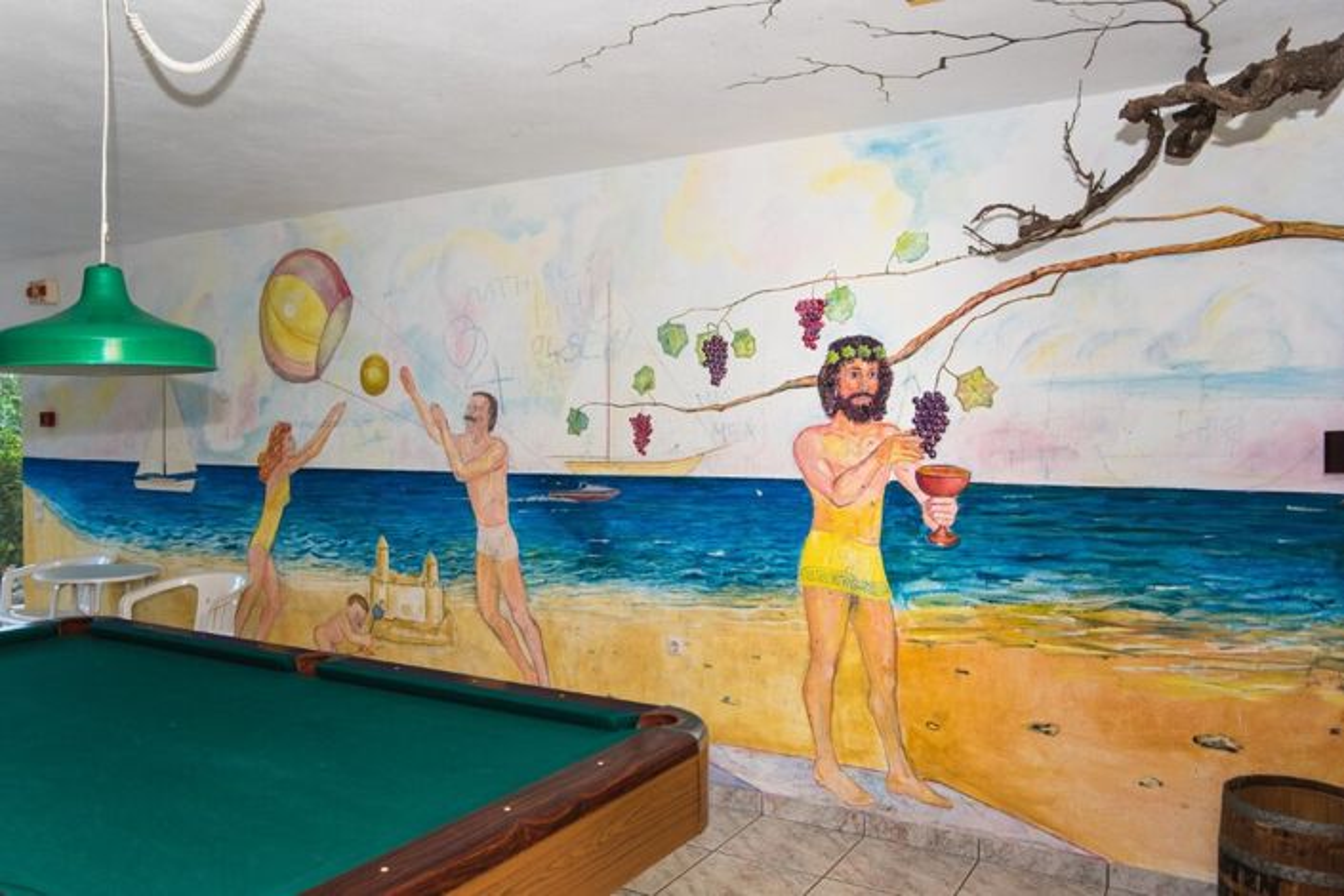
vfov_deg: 46.4
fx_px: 1045
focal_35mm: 28
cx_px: 672
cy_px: 448
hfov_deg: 65.5
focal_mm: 28
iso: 640
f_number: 6.3
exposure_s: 1/125
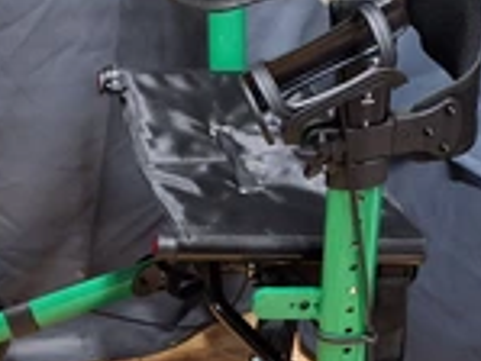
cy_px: 261
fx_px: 1043
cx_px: 158
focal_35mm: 75
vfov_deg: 19.6
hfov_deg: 25.8
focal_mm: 2.91
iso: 320
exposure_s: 1/24
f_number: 1.9
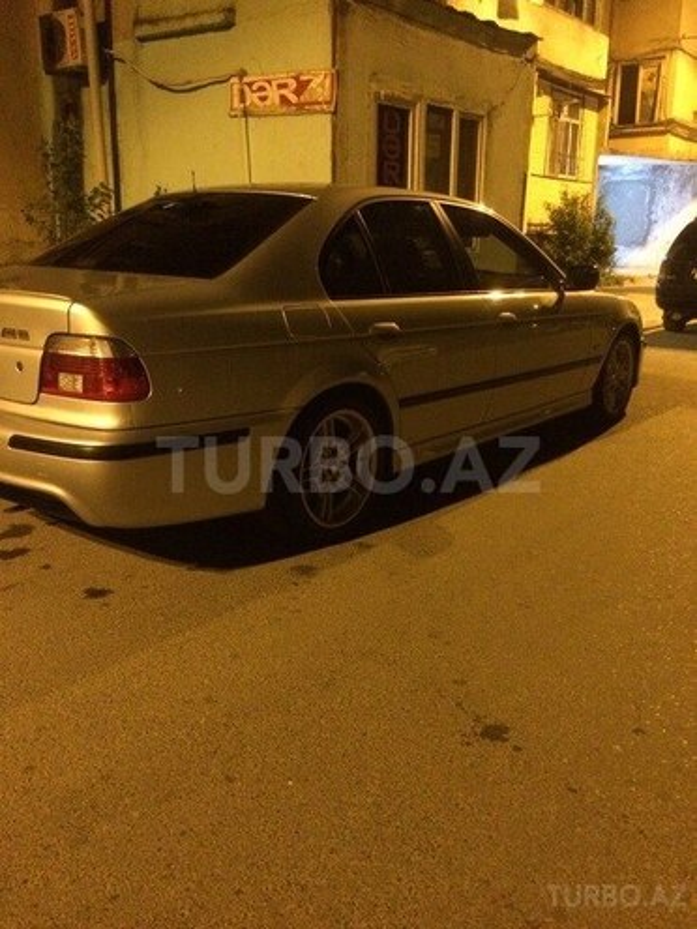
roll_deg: +0.4
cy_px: 464
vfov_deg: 61.7
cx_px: 348
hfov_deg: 48.2
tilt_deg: -15.8
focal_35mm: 29
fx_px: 779
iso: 800
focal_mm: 4.15
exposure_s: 1/17
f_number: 2.2
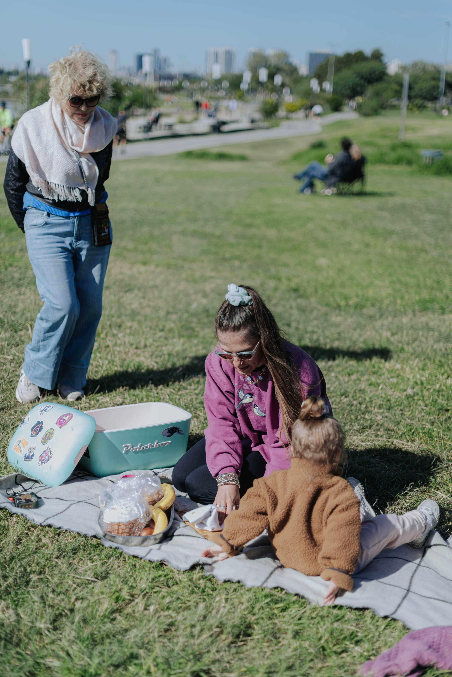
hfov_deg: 27.0
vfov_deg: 39.6
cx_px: 226
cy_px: 338
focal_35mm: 50
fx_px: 941
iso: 100
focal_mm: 50
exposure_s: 1/4000
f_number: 1.6
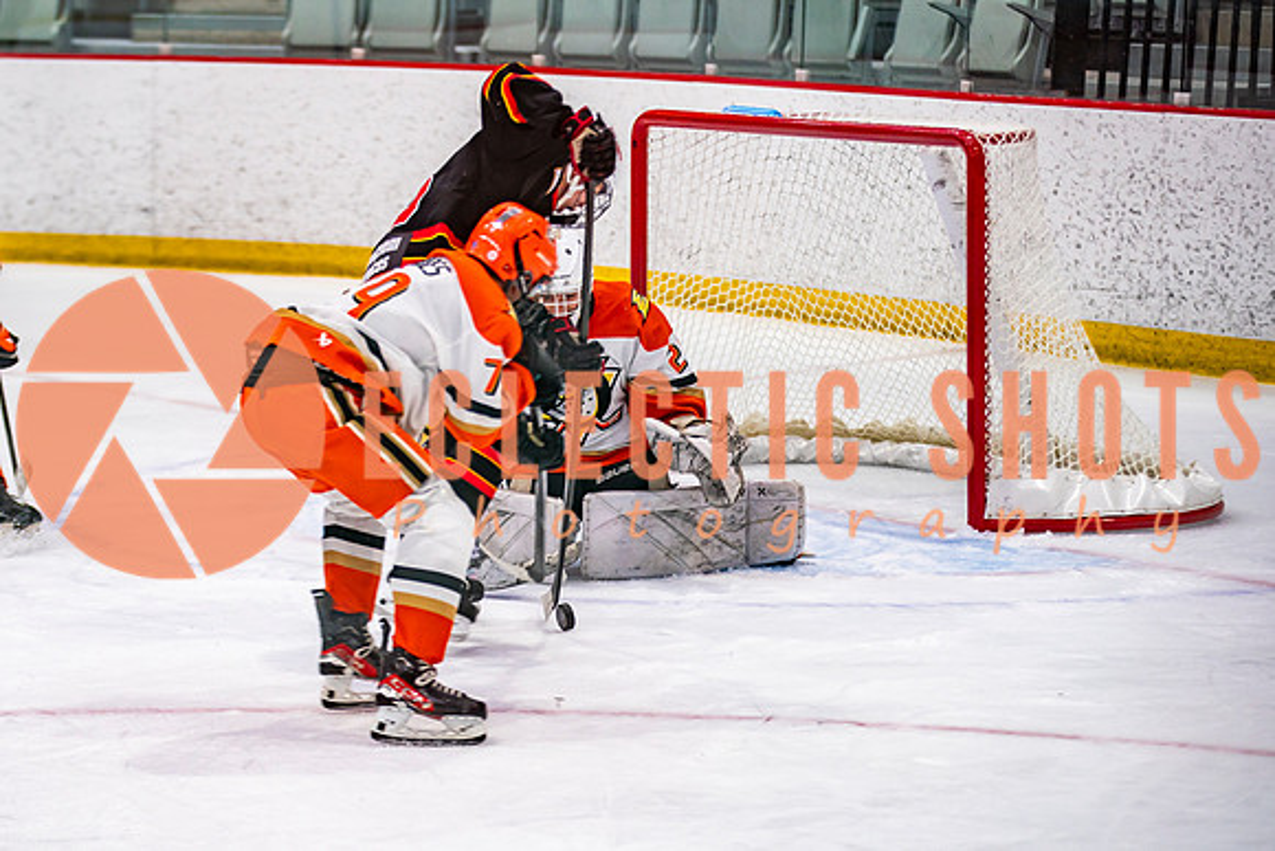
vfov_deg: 8.5
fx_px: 5740
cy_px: 431
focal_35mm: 162
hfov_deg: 12.7
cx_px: 458
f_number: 2.8
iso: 800
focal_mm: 123
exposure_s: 1/640
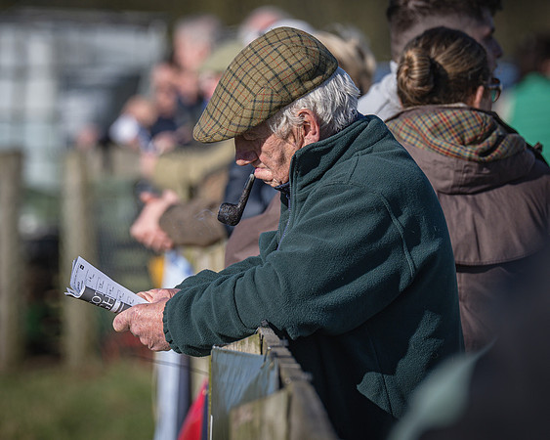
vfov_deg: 3.2
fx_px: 7878
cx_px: 294
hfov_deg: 4.0
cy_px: 186
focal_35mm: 484
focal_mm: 200
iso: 100
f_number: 4
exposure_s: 1/1000
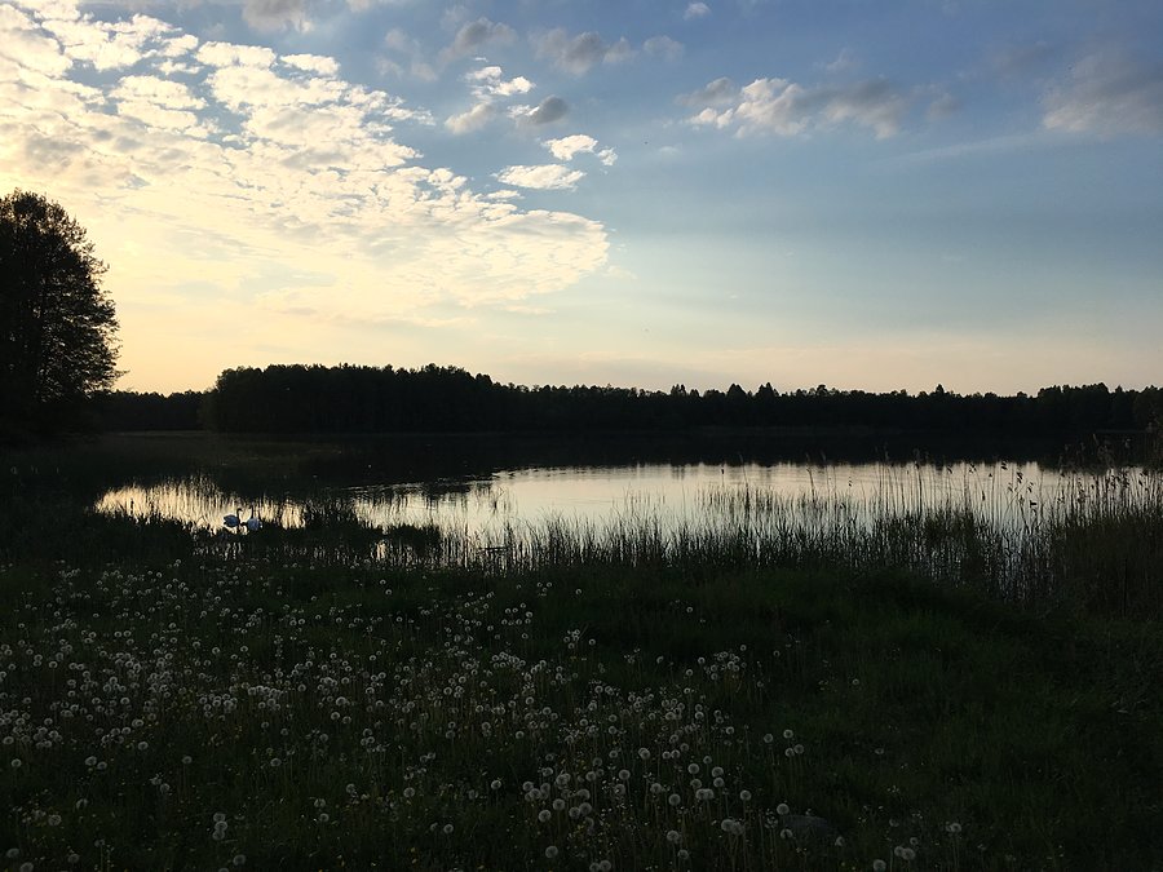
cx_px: 582
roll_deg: -0.4
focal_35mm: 29
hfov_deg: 61.7
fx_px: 974
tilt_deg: -1.0
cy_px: 436
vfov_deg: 48.2
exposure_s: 1/1570
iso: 25
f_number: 2.2
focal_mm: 4.15
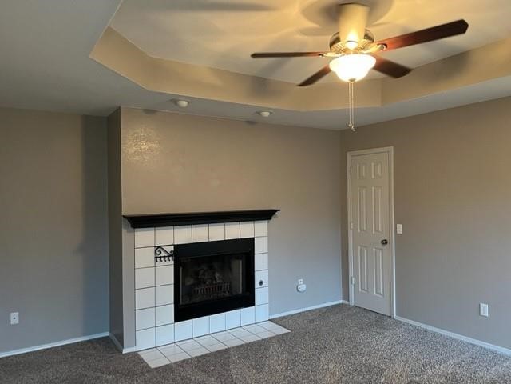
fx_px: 384
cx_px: 256
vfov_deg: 53.1
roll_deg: +0.6
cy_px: 192
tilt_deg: -1.2
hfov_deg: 67.3
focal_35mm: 26
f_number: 1.5
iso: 400
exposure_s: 1/60
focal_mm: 5.7
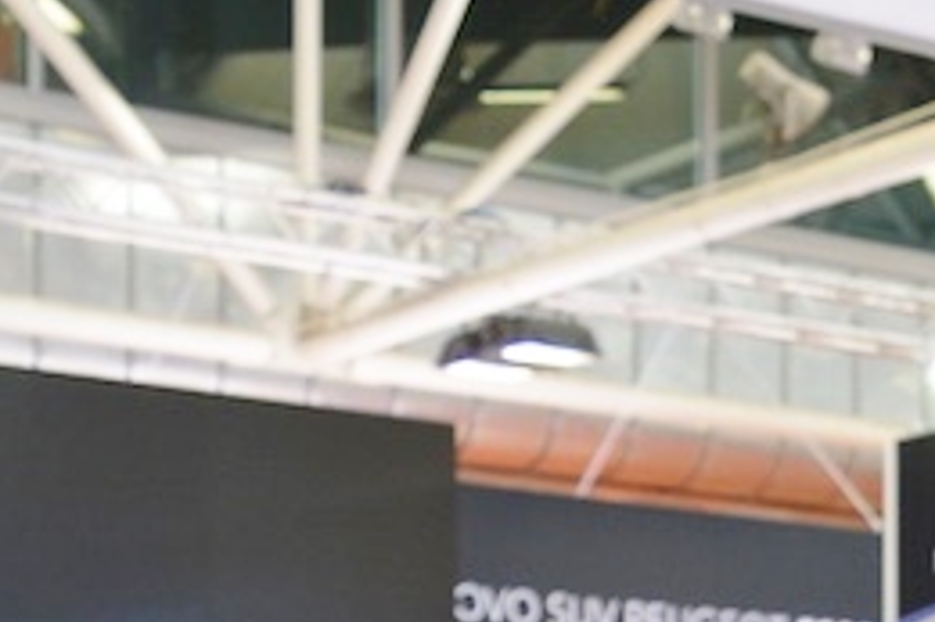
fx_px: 3452
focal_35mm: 133
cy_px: 1433
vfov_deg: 9.3
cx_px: 1140
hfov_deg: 14.9
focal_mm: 18
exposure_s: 1/80
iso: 400
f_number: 4.5
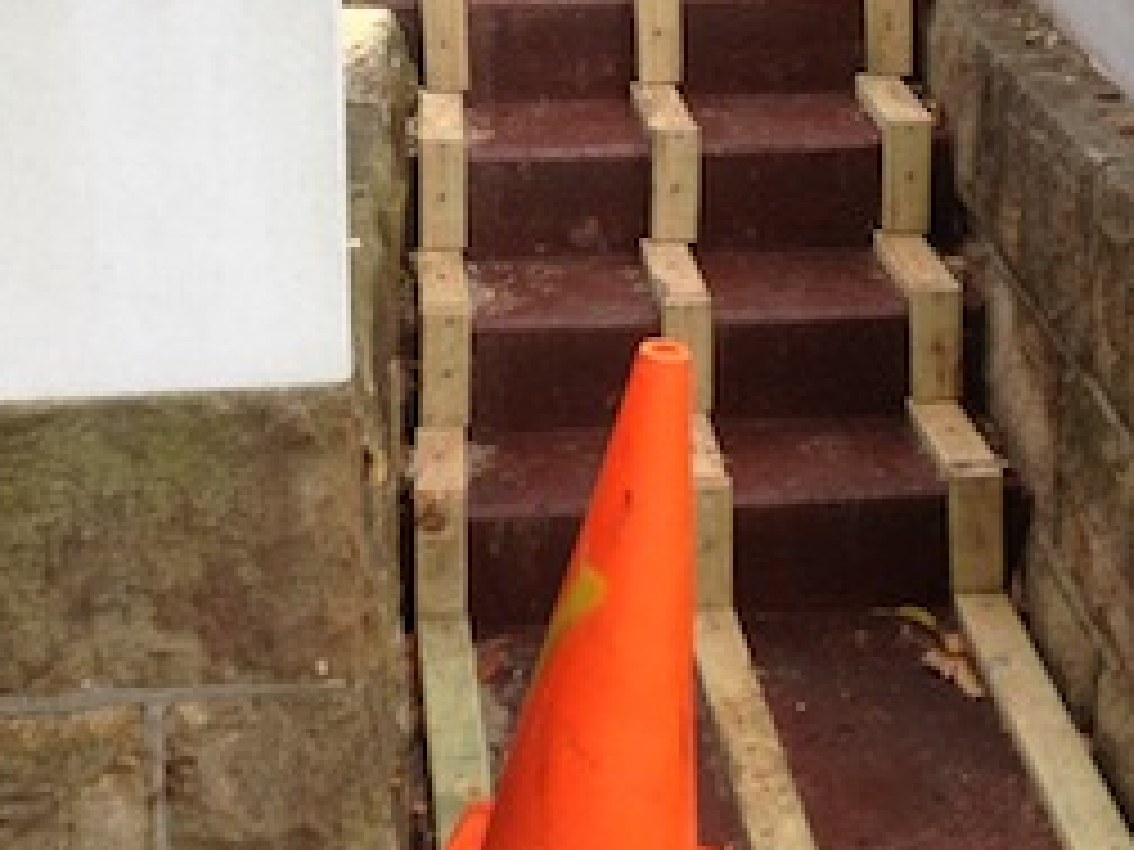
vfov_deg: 16.2
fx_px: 2916
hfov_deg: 22.0
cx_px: 446
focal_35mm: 89
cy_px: -18
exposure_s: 1/60
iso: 50
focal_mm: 4.28
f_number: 2.4
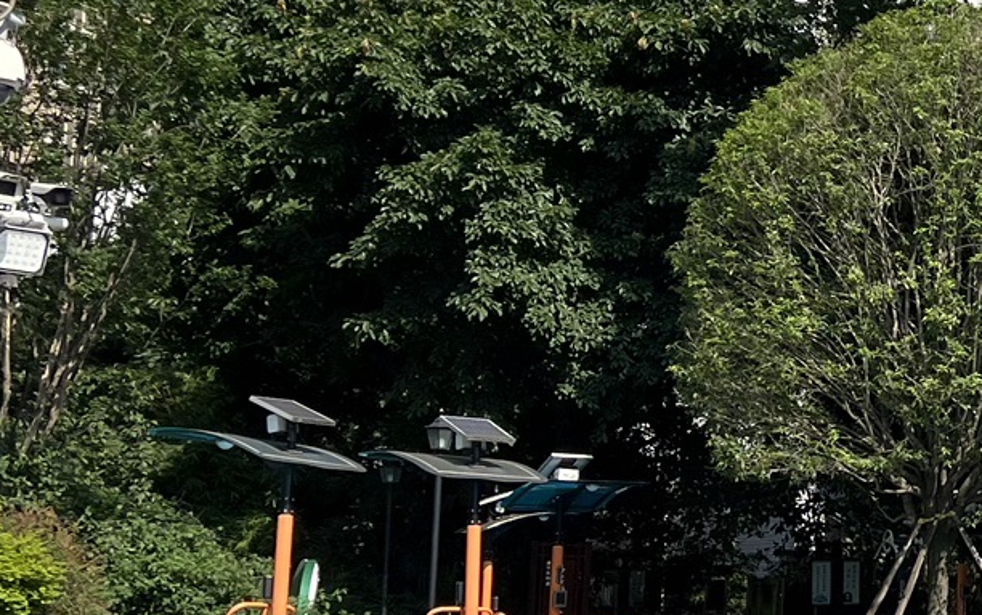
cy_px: 241
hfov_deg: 21.2
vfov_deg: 14.5
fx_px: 2410
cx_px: 1223
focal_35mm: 90
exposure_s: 1/3460
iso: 50
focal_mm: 5.7
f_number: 1.5
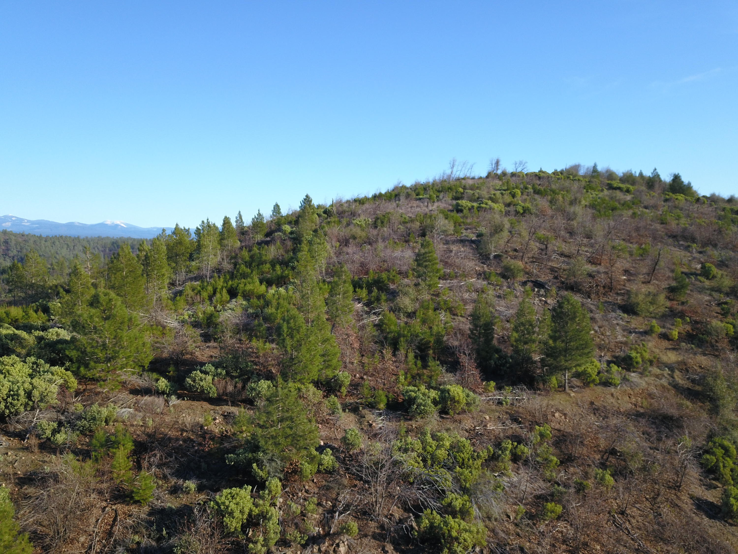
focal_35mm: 26
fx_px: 554
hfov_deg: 67.3
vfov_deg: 53.1
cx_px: 369
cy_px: 277
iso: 100
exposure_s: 1/687
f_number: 2.2
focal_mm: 4.73
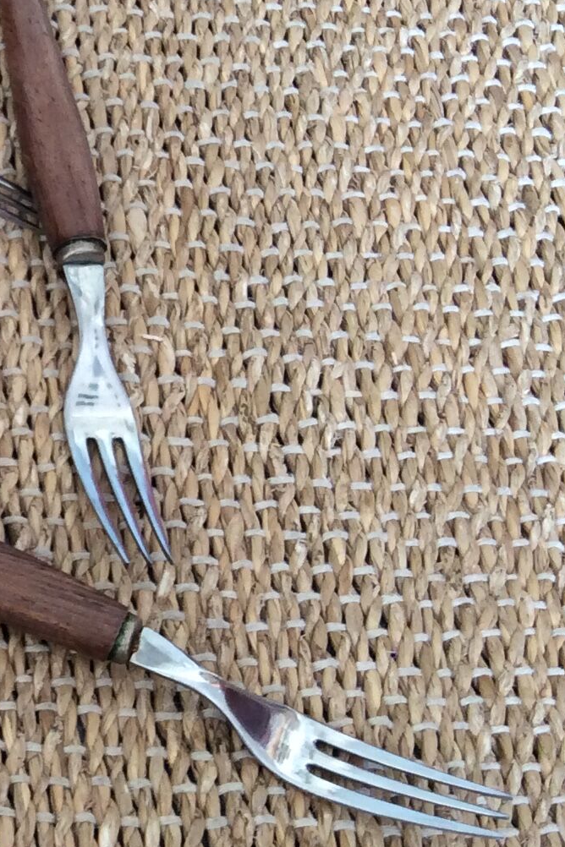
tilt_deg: -58.6
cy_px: 418
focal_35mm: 86
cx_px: -262
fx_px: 2024
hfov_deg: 14.8
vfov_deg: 23.6
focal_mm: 3.3
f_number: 2.4
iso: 64
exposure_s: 1/24
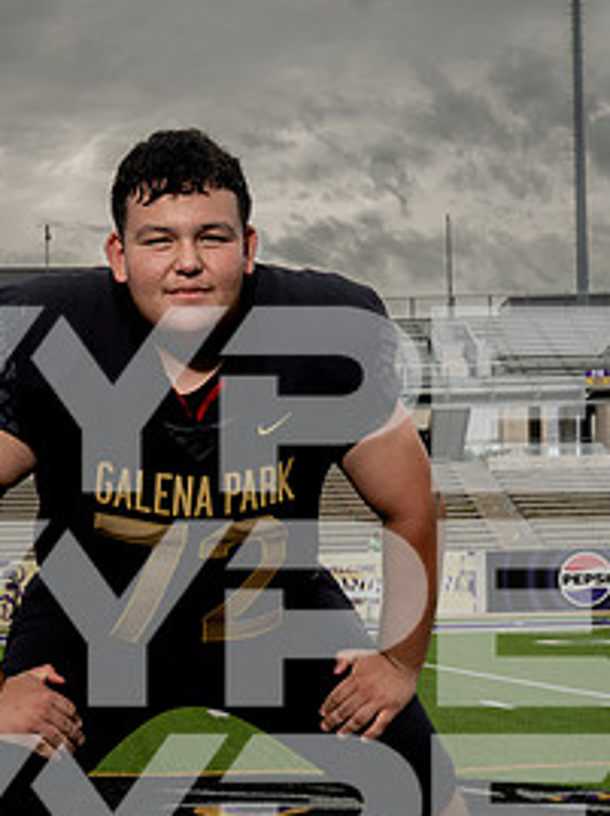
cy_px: 616
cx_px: 191
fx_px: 1366
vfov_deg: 32.6
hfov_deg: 25.0
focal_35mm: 58
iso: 250
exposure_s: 1/250
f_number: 8
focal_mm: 36
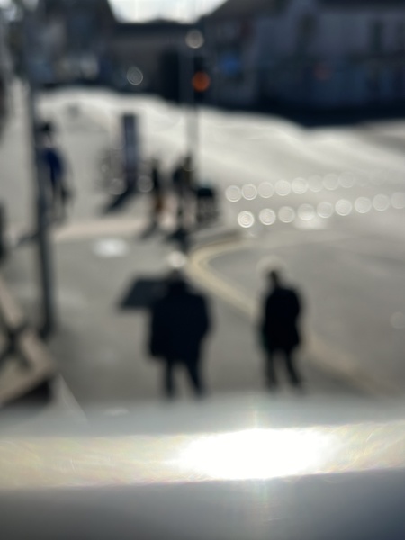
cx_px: 202
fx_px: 749
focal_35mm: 48
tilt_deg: -14.6
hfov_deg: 30.3
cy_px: 270
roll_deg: +0.9
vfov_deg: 39.7
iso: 100
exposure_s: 1/18868
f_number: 1.78
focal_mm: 6.86
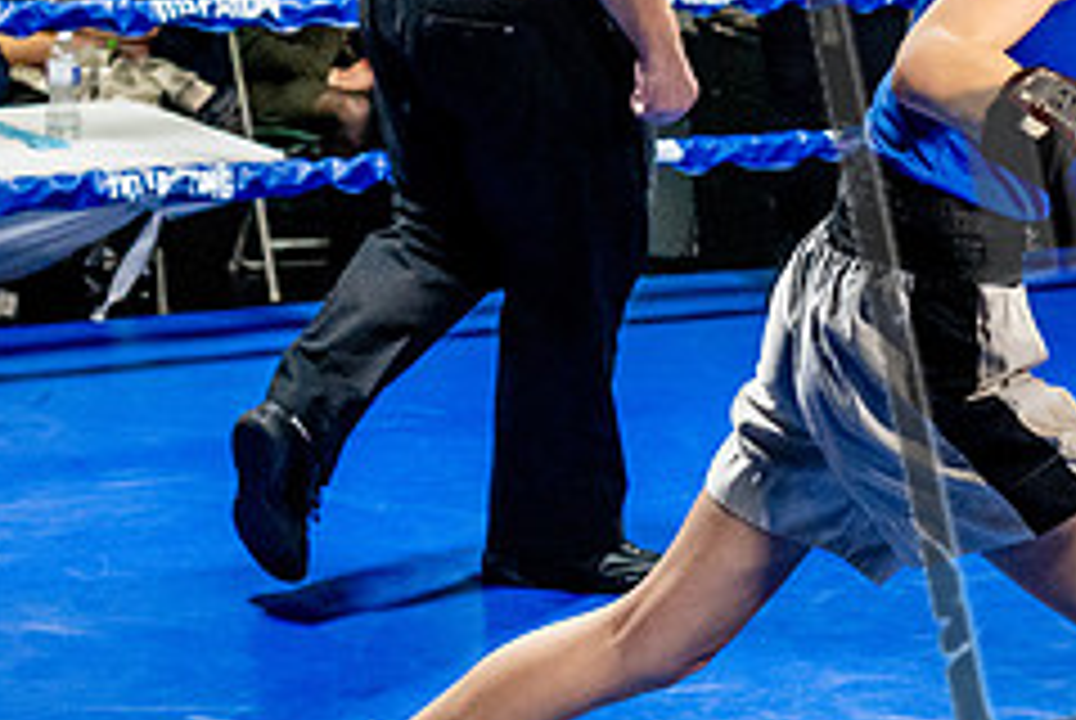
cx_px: 815
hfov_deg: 16.2
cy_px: 7
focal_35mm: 126
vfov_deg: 10.8
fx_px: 3771
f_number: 2.8
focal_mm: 35
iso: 5000
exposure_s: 1/800
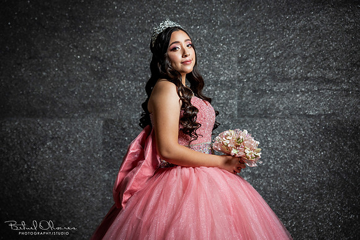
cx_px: 175
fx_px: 716
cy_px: 119
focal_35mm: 72
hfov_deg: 28.2
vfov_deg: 19.1
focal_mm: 65
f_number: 3.5
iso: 500
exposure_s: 1/160
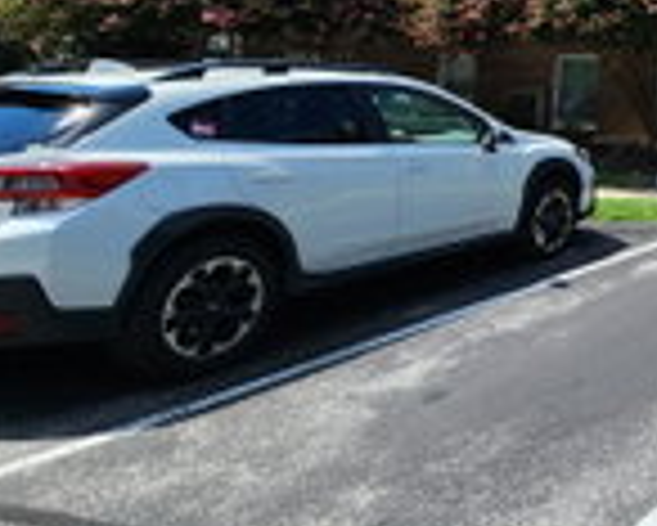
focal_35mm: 37
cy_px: 18
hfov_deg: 32.1
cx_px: 916
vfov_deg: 36.7
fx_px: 720
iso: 50
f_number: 2.2
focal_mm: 2.2
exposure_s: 1/1208
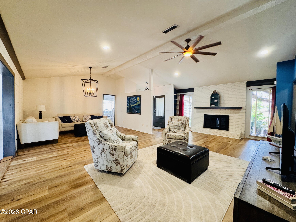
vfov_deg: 85.7
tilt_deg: -0.9
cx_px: 148
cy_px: 111
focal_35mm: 14
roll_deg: -0.9
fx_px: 120
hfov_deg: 102.1
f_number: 2.2
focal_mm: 2.22
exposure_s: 1/60
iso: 200
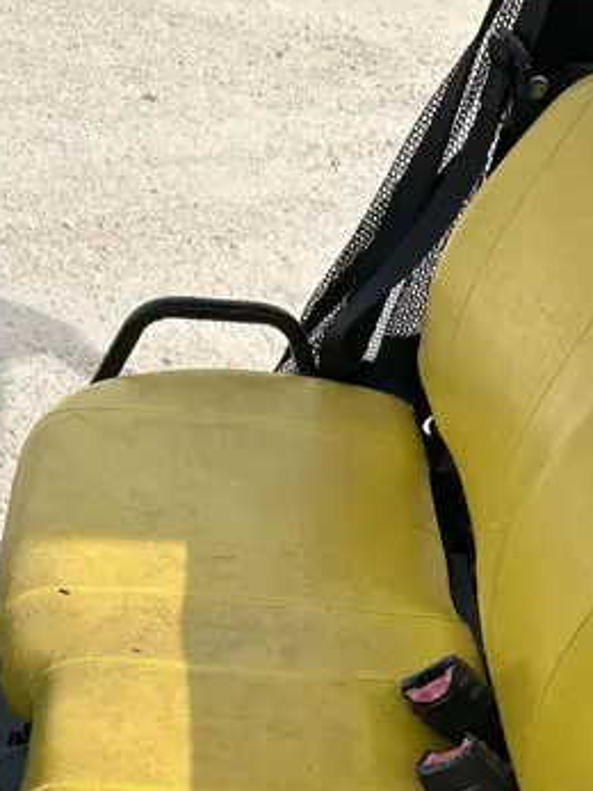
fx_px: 1257
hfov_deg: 26.5
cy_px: 756
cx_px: 347
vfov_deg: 32.6
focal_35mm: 55
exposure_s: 1/2513
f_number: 1.5
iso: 50
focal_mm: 5.7
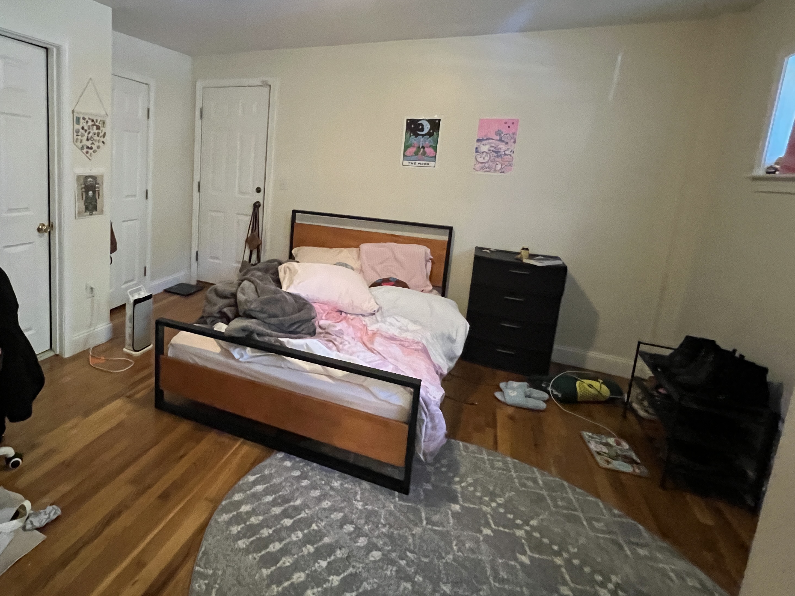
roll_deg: -4.0
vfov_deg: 70.7
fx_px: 413
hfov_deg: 84.5
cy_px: 231
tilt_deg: -9.2
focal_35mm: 18
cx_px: 261
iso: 1000
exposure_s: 1/60
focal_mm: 1.57
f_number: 1.8
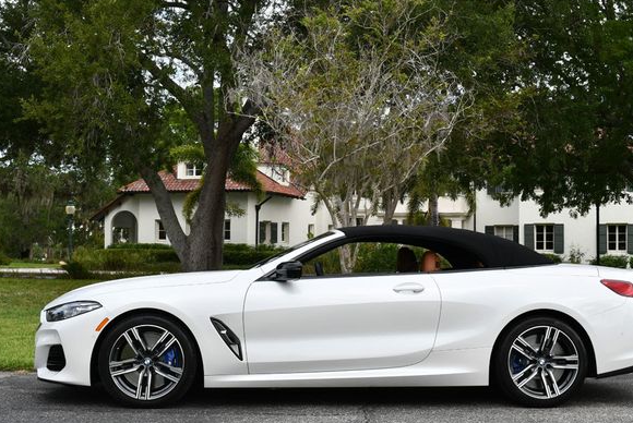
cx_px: 344
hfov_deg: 37.5
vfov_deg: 25.6
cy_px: 216
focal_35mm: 53
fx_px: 933
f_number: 8
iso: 200
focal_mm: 24
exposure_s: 1/250
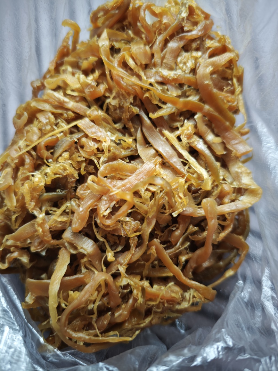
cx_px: 139
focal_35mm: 23
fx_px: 246
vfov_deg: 73.9
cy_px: 186
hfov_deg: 58.9
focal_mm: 8.72
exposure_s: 1/100
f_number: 1.63
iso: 400
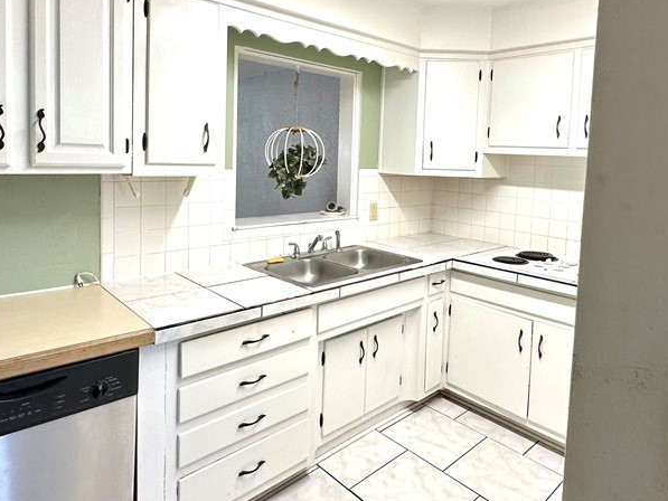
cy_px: 182
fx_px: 463
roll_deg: -1.6
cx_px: 351
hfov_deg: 71.5
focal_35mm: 24
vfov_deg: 56.0
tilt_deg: -3.9
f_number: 2.2
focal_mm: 2.22
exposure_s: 1/120
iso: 160
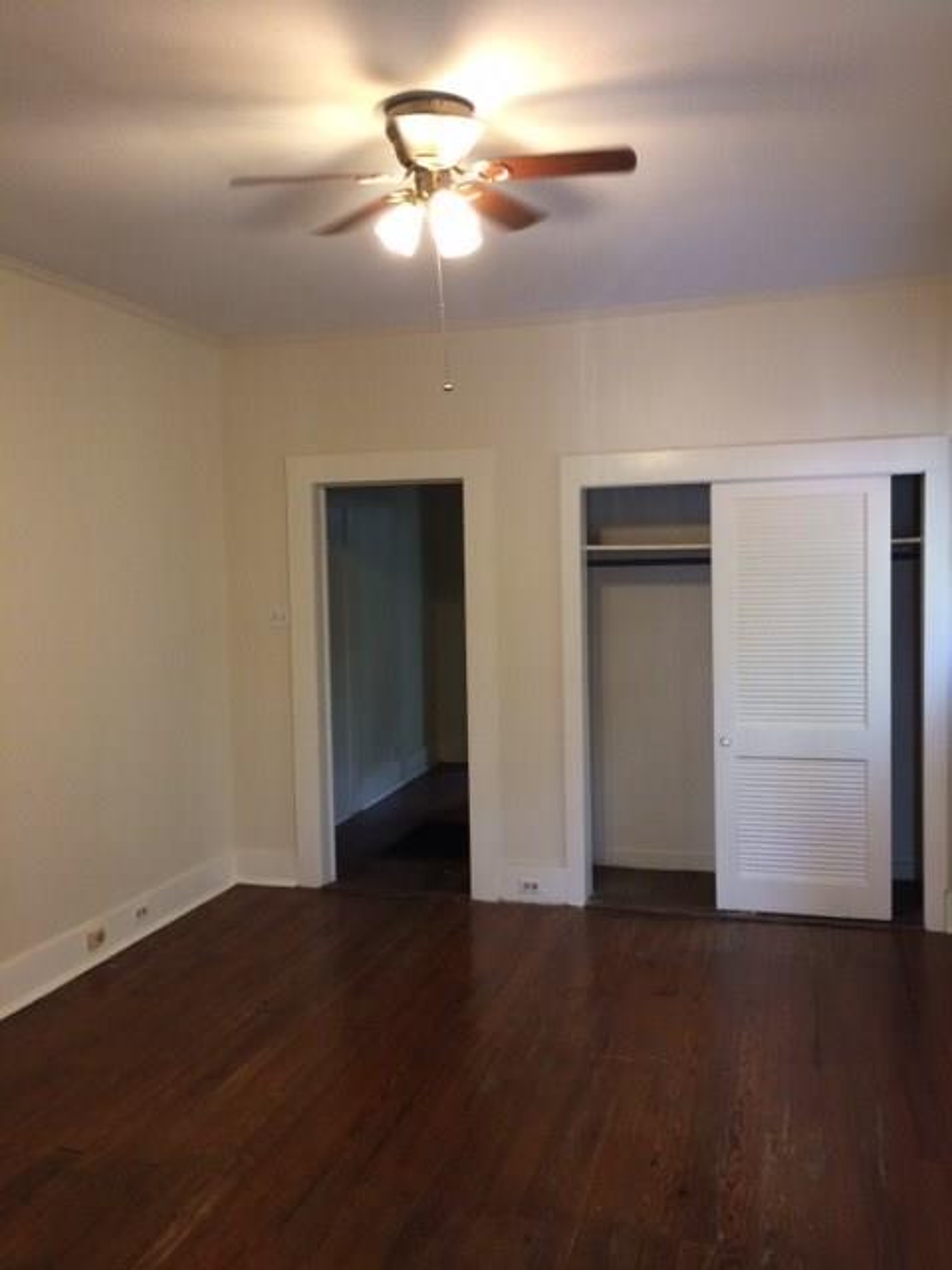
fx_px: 1063
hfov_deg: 48.2
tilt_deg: -5.7
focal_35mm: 29
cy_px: 635
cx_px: 476
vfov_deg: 61.7
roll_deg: +1.8
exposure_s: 1/30
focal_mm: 4.15
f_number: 2.2
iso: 125
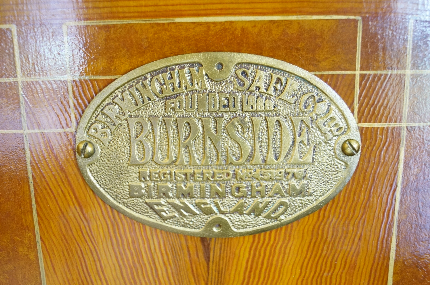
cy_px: 142
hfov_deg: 53.2
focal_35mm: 36
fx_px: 429
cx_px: 215
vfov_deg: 36.8
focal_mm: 24
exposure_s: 1/40
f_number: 4
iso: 3200
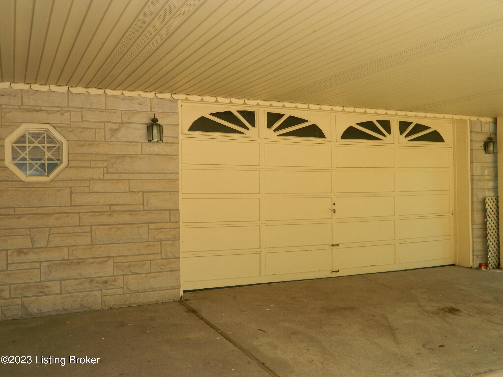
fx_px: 509
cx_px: 252
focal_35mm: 35
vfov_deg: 40.7
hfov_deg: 52.6
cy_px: 188
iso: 110
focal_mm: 6.2
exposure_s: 1/125
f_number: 3.3
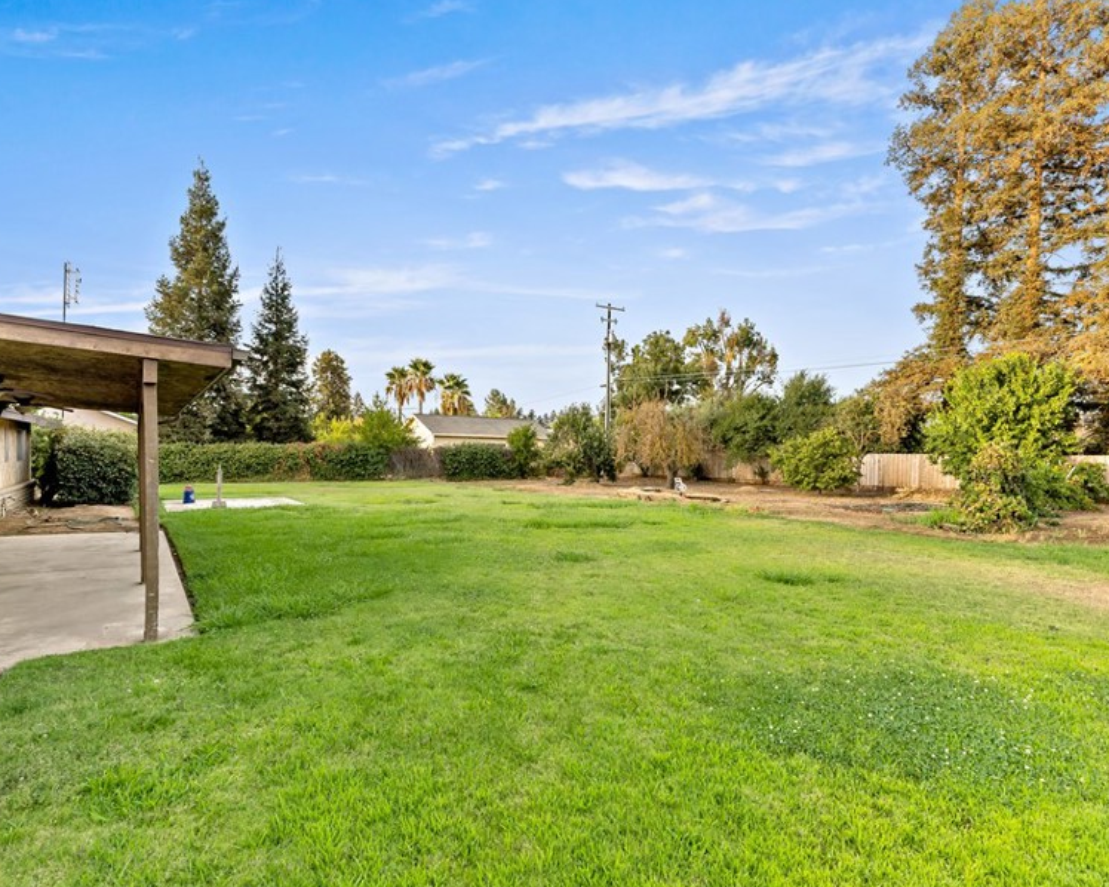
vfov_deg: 73.7
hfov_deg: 86.2
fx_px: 591
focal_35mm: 18
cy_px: 468
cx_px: 595
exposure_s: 1/160
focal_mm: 14
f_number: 4
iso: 80
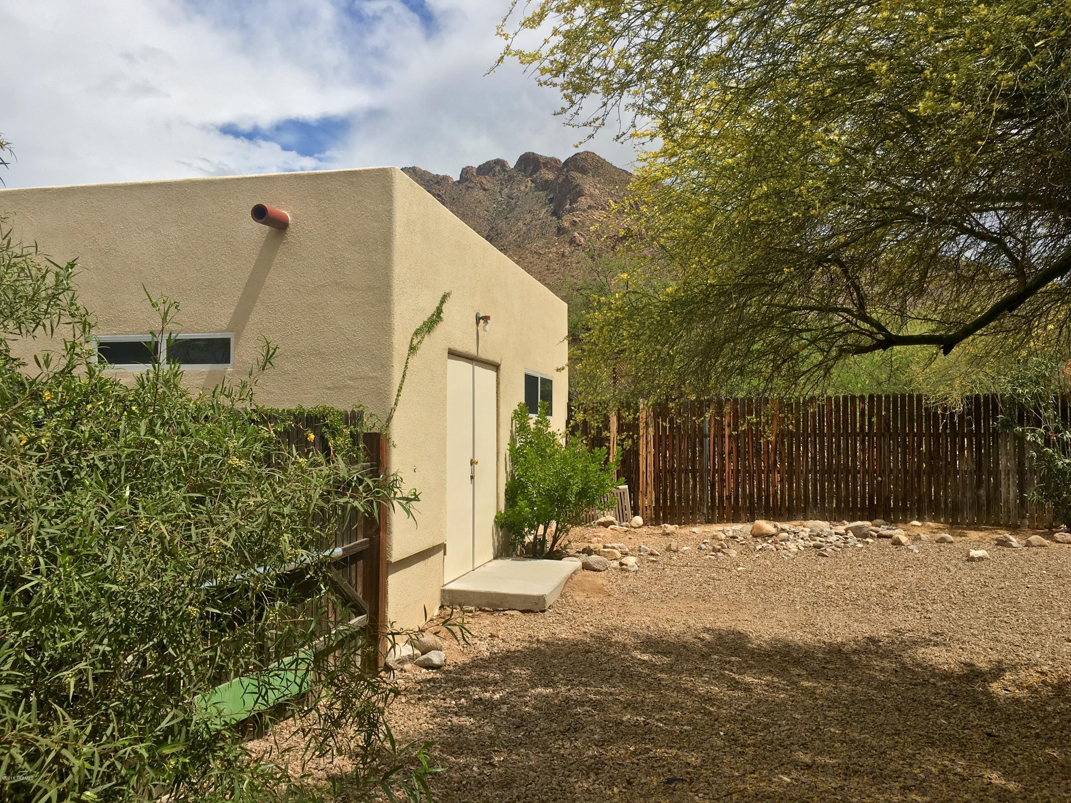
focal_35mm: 29
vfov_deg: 48.2
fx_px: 897
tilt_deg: +3.1
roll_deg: -0.6
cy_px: 402
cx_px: 536
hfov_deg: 61.7
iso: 25
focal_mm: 4.15
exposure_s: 1/3077
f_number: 2.2
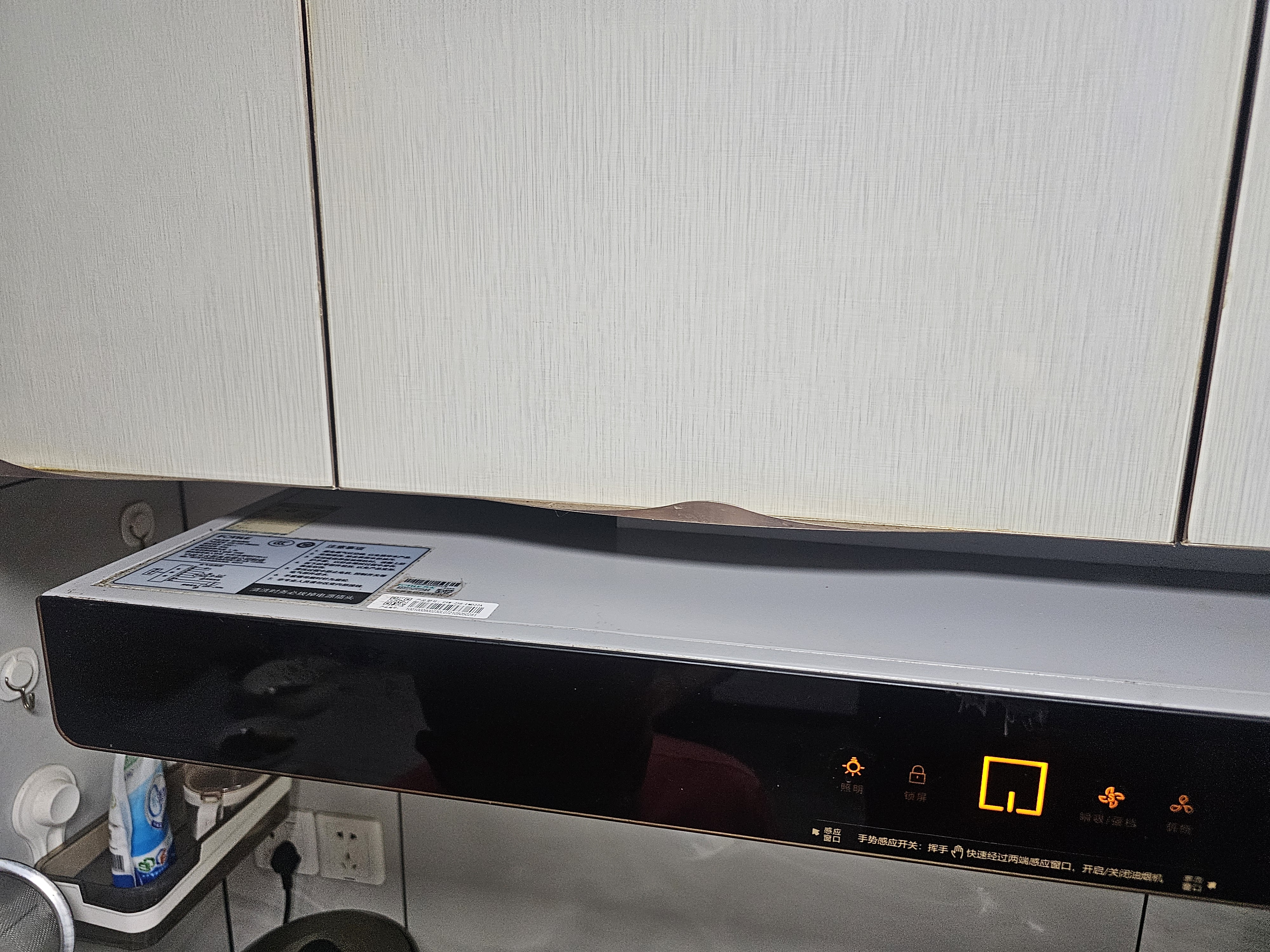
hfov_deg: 73.9
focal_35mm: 23
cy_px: 476
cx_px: 635
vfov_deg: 58.9
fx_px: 844
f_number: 1.7
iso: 500
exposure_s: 1/200
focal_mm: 6.3
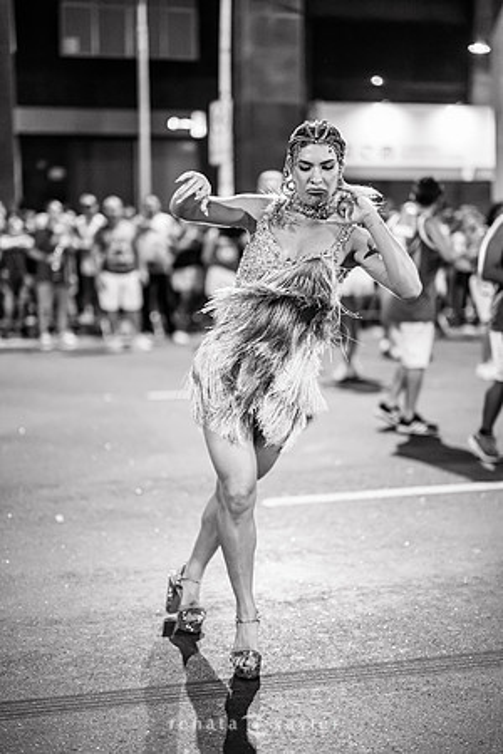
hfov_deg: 27.0
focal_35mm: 50
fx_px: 1048
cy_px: 377
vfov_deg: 39.6
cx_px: 252
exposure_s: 1/320
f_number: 1.2
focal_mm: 50
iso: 2000
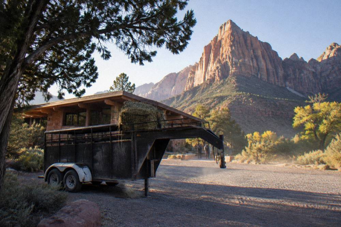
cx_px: 170
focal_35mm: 47
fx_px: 445
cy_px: 114
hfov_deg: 41.9
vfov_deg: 28.6
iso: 200
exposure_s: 1/320
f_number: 6.3
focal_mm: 47
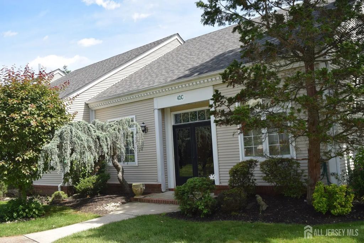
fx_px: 349
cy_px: 122
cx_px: 182
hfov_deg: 55.1
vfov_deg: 38.4
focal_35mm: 34
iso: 100
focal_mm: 23
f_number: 7.1
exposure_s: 1/200
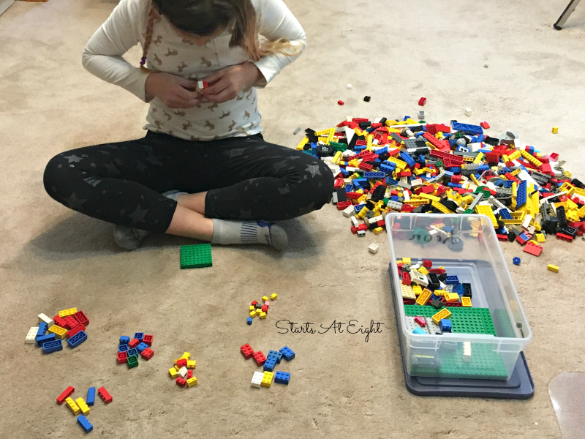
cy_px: 220
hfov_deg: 61.7
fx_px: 490
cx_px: 292
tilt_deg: -31.3
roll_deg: -0.5
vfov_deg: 48.2
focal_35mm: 29
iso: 200
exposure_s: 1/24
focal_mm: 4.15
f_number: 2.2
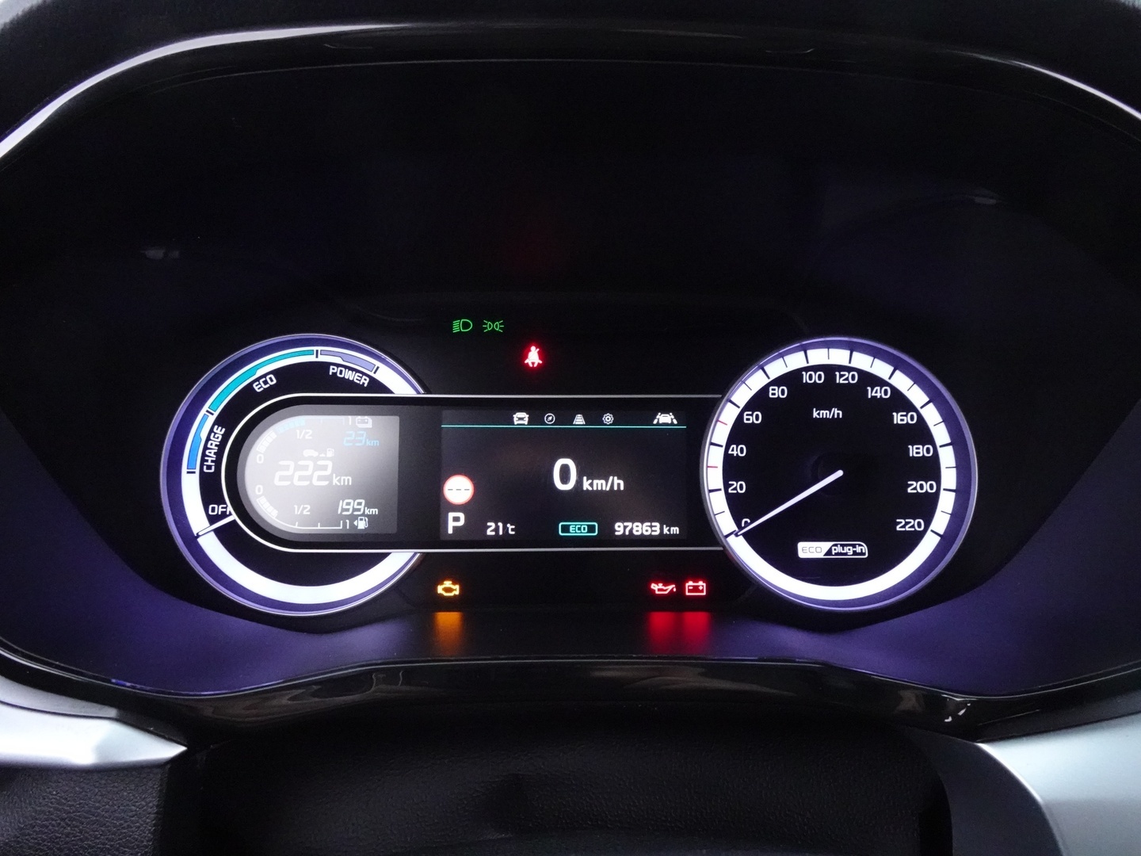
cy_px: 428
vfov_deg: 56.8
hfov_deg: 71.6
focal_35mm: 24
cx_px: 570
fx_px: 791
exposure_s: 1/8
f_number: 3.5
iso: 1250
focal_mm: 4.25
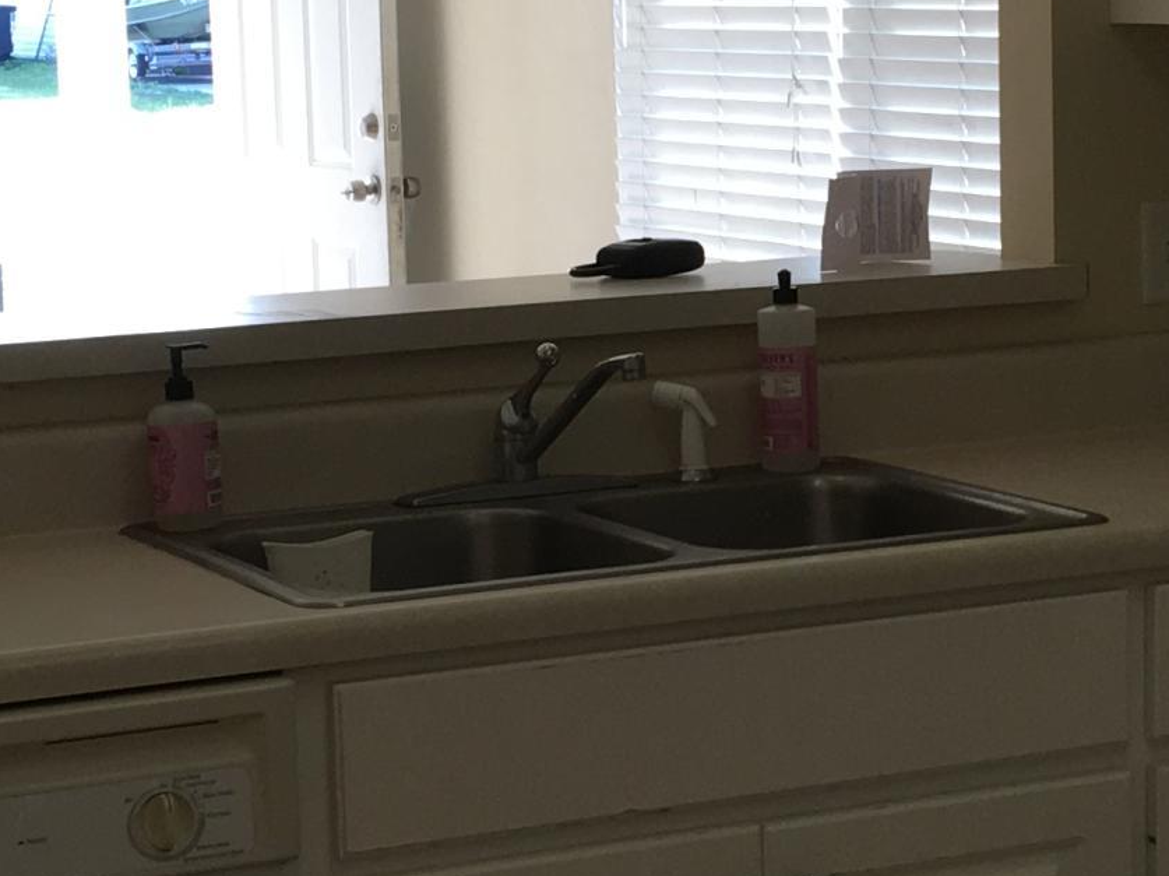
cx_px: 818
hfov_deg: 18.8
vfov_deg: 14.2
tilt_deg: -7.0
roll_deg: +1.5
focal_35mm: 104
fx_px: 3511
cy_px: 499
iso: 40
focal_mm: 4.15
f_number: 2.2
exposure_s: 1/120
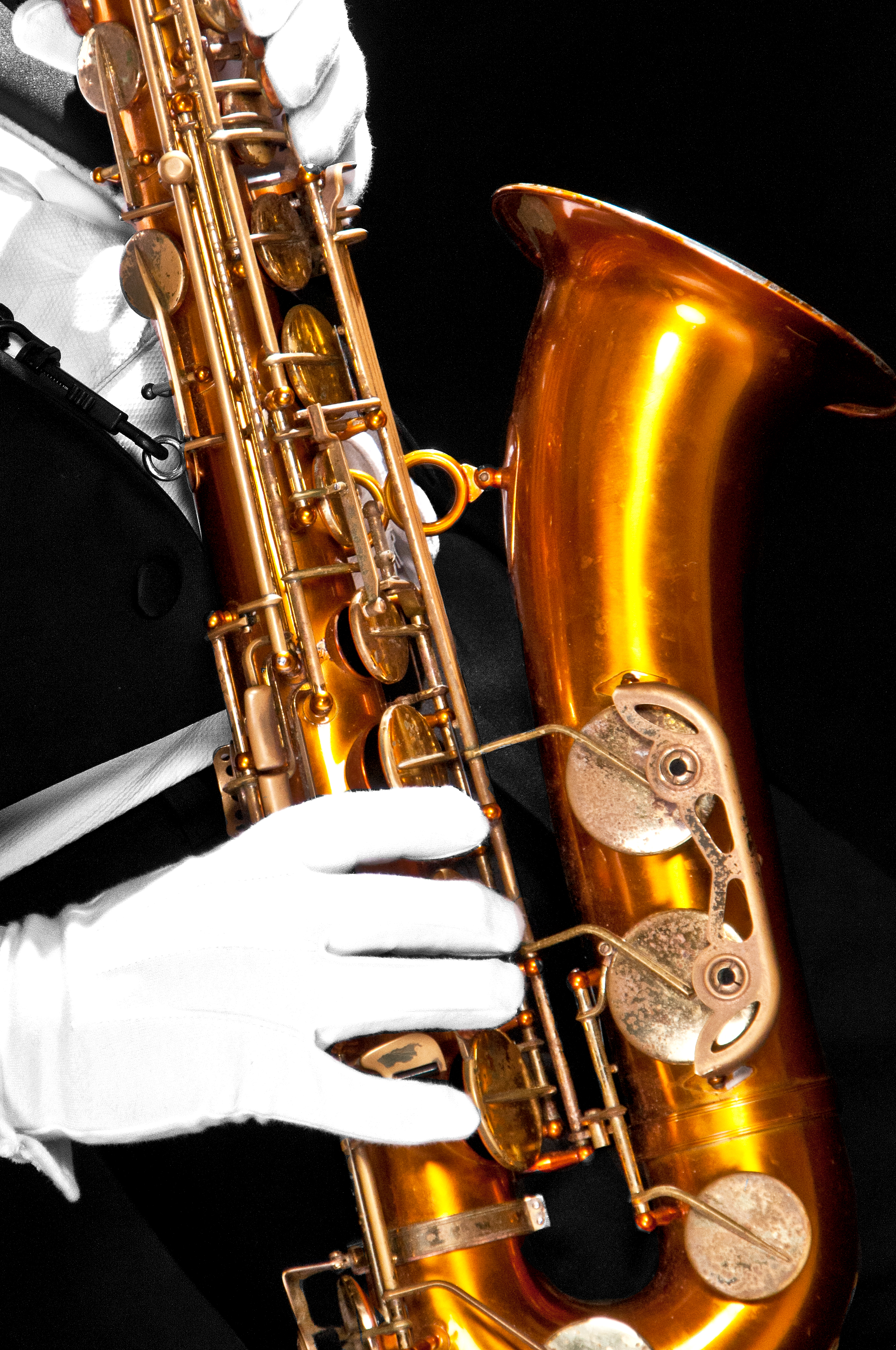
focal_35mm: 240
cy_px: 597
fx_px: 8982
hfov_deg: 5.7
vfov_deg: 8.6
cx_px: 296
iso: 500
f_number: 9
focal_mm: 116
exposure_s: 1/200
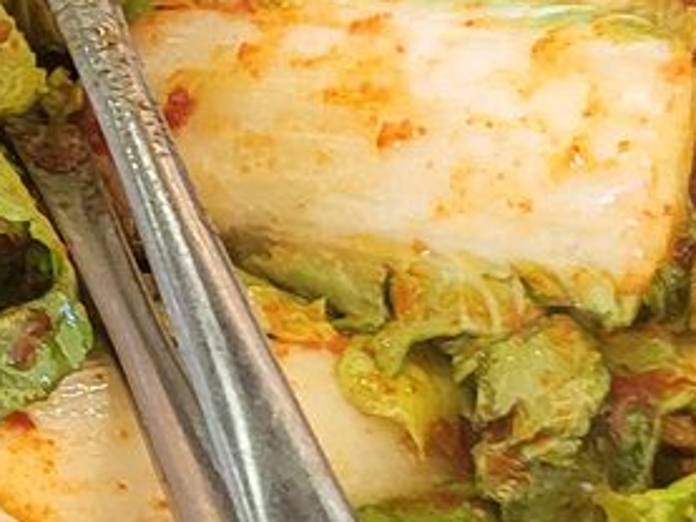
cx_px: -113
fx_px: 3017
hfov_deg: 12.9
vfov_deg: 9.9
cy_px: 253
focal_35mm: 150
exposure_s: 1/120
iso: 250
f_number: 1.8
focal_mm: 4.25
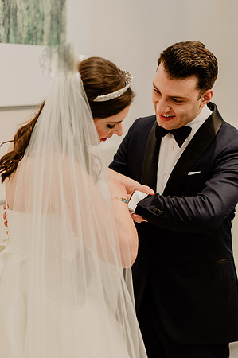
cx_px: 119
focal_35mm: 105
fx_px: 1044
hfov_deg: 13.0
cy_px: 179
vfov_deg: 19.5
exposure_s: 1/100
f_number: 2.5
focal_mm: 105
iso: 800
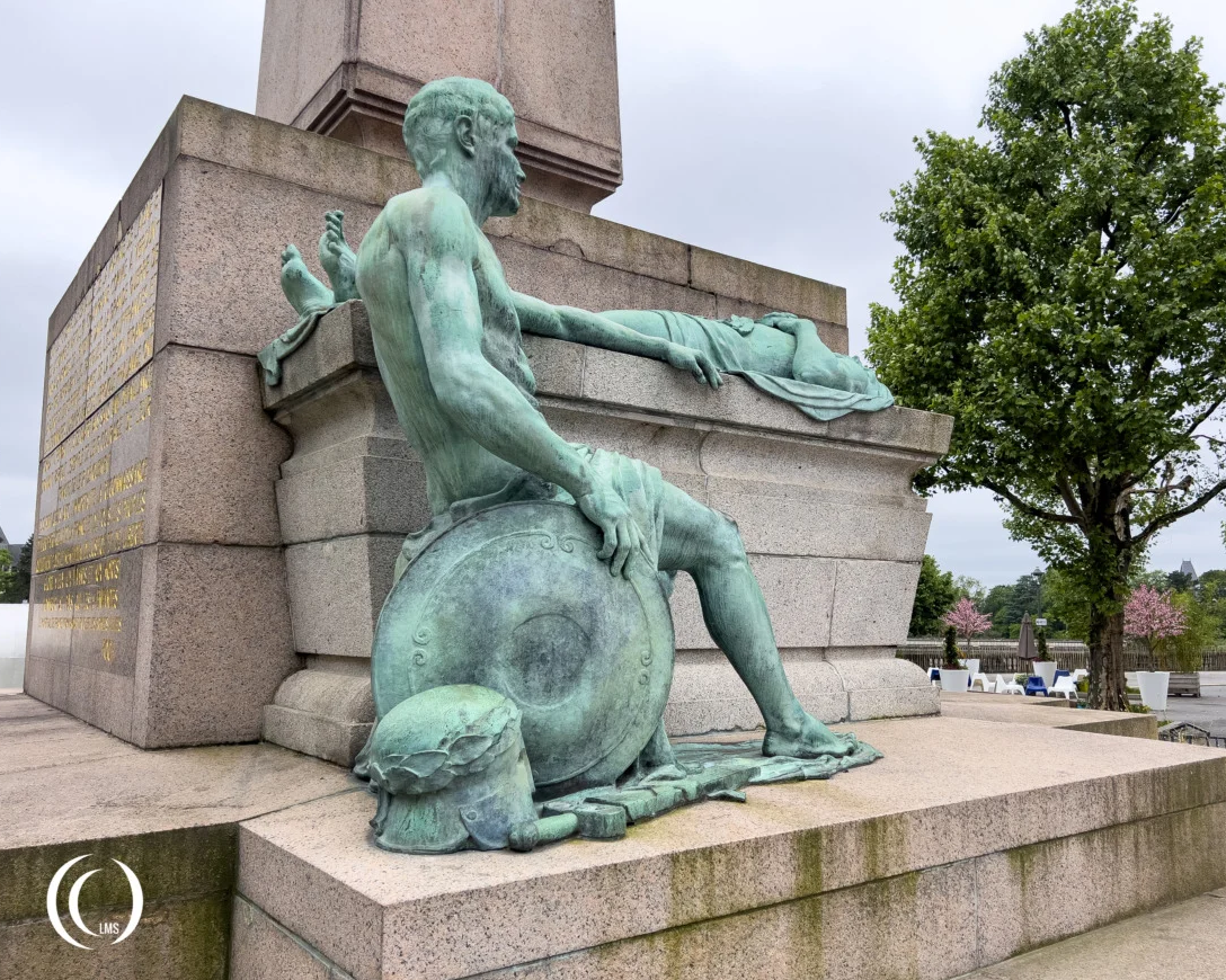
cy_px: 497
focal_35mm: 28
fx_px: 1016
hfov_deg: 62.1
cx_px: 659
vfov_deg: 51.5
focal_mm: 5.7
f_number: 1.5
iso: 50
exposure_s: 1/1250
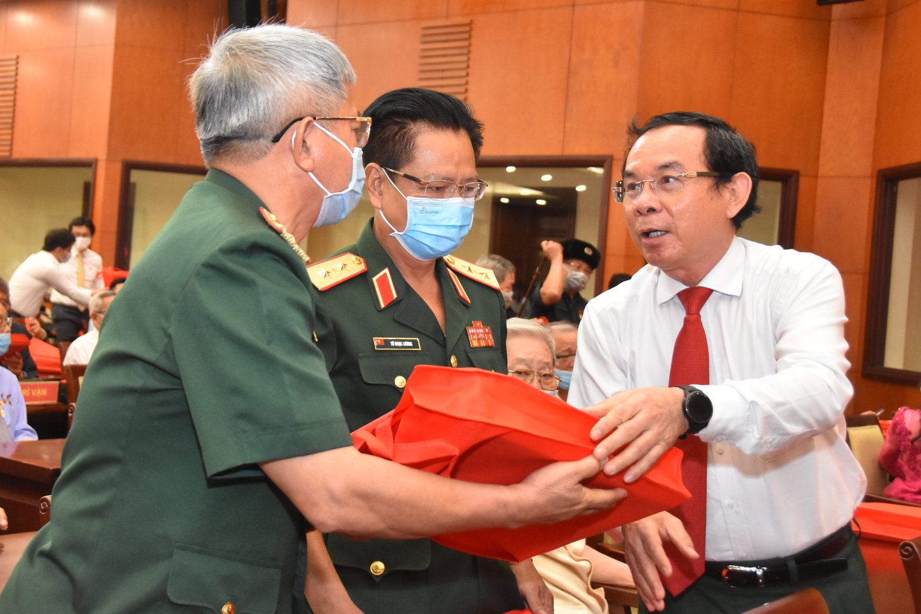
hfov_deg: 46.4
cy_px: 307
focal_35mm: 42
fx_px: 1074
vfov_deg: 31.9
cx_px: 460
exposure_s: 1/200
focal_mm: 28
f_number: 4
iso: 2500
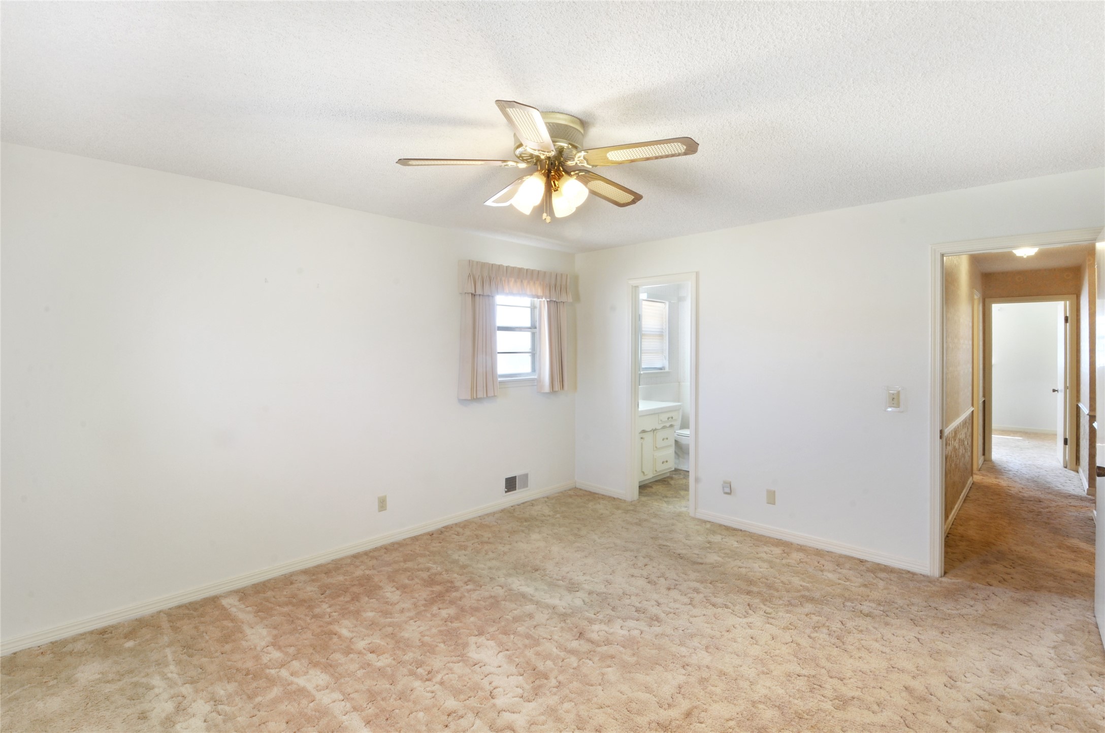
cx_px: 552
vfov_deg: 77.1
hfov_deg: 100.5
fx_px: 460
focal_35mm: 15
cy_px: 366
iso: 200
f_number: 16
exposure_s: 1/4
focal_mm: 10
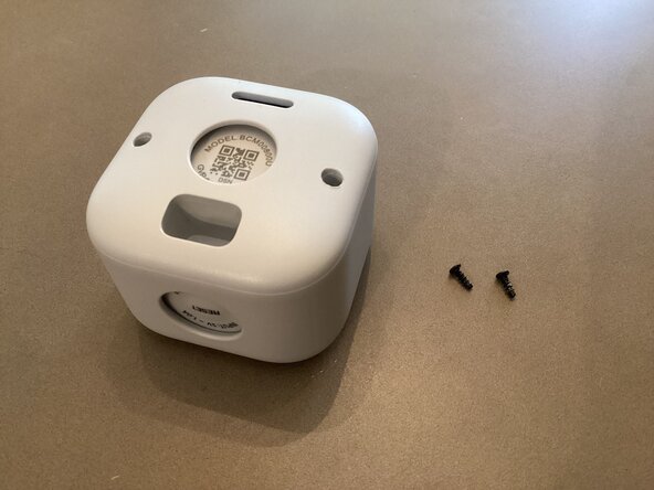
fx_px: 586
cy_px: 245
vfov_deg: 45.4
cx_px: 327
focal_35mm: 31
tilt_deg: -55.0
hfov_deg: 58.4
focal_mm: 3.3
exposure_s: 1/40
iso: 400
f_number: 2.4
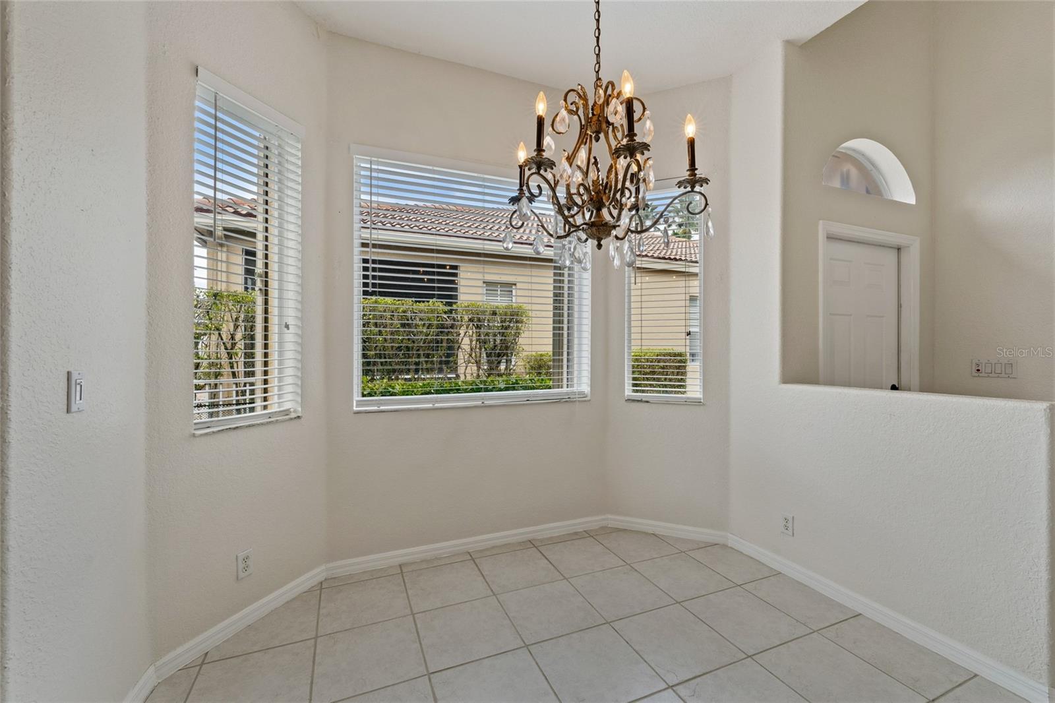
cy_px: 352
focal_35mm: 14
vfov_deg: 81.2
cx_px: 528
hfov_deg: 104.3
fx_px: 410
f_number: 9
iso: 250
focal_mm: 14
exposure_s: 1/500
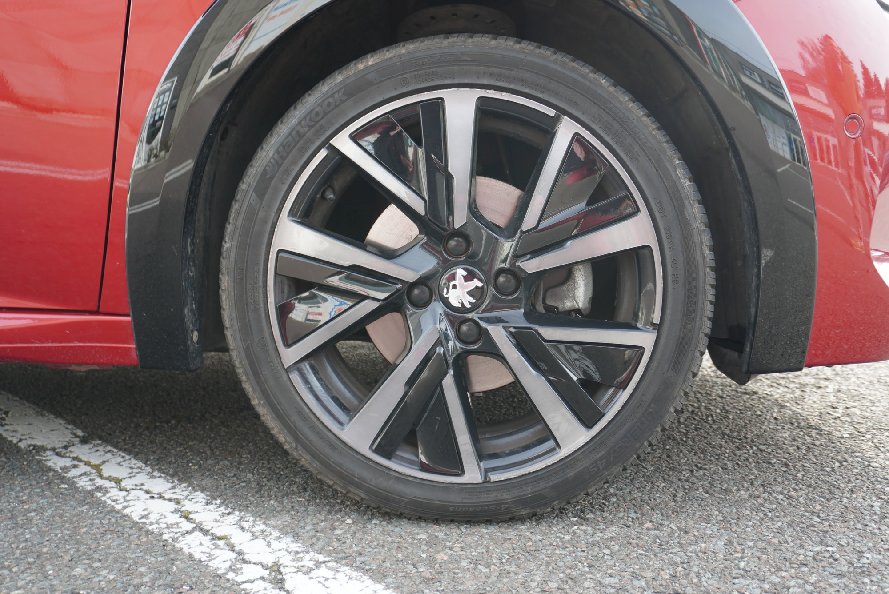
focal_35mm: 32
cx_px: 444
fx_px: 778
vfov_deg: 41.8
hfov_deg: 59.5
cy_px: 297
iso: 160
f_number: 4
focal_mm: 21
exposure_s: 1/40
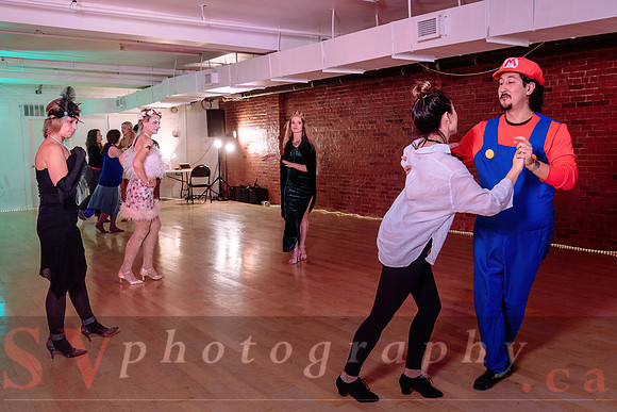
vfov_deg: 35.9
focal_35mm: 37
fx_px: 635
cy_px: 206
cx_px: 357
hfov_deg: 51.6
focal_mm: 32
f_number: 4
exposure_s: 1/100
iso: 800
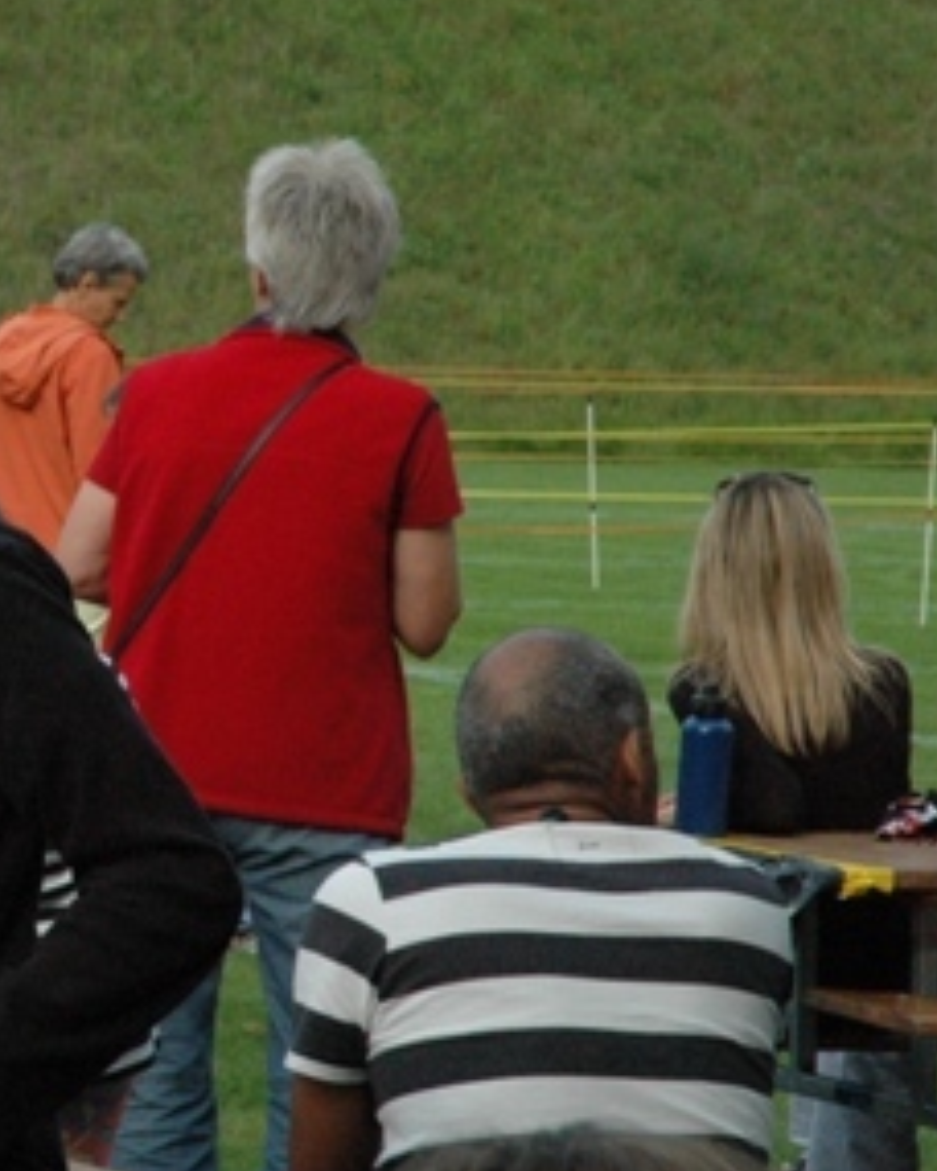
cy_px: 380
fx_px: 7661
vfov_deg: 8.7
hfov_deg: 6.9
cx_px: -284
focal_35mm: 221
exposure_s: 1/500
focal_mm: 70
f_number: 11
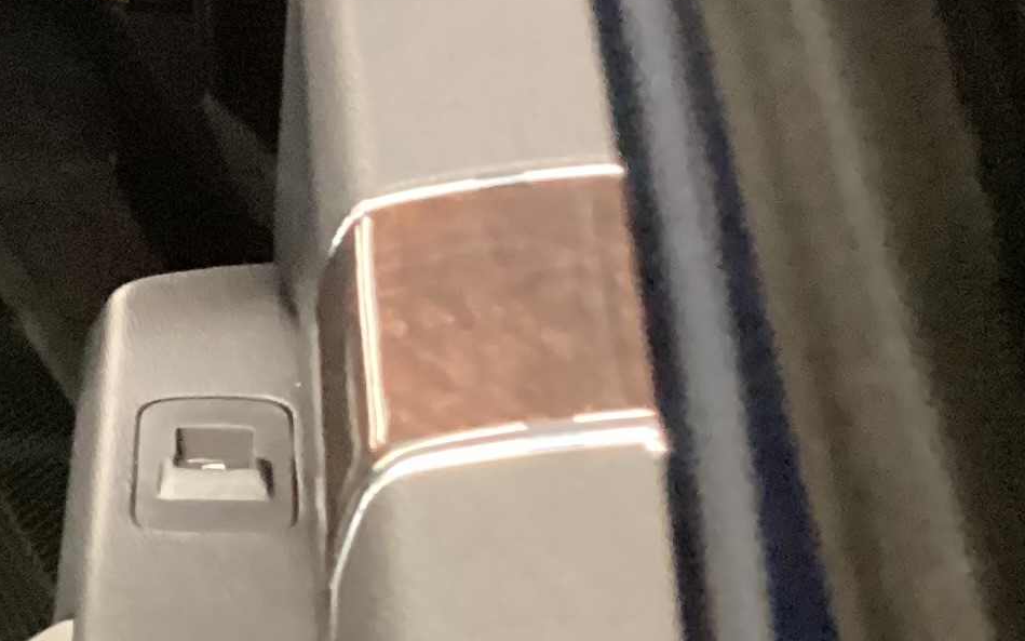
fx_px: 3156
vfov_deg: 11.0
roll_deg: +1.6
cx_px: -643
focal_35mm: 113
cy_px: -388
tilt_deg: -14.8
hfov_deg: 16.3
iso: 500
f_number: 2.4
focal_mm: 3.3
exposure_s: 1/25
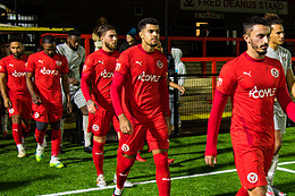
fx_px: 639
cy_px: 116
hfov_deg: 25.2
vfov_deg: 17.5
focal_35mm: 78
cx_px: 269
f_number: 4
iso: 4000
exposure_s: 1/100
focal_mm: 35
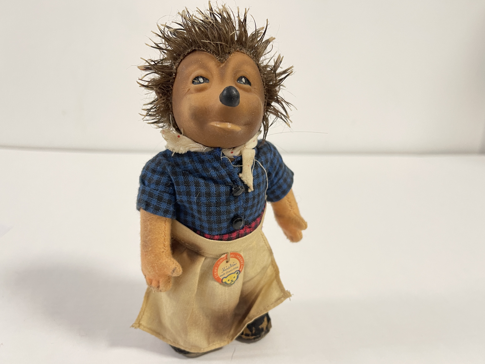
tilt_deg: -15.7
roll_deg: -3.0
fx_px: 364
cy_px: 188
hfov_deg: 67.3
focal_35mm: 26
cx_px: 237
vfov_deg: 53.1
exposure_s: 1/50
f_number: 1.6
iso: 125
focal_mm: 5.1
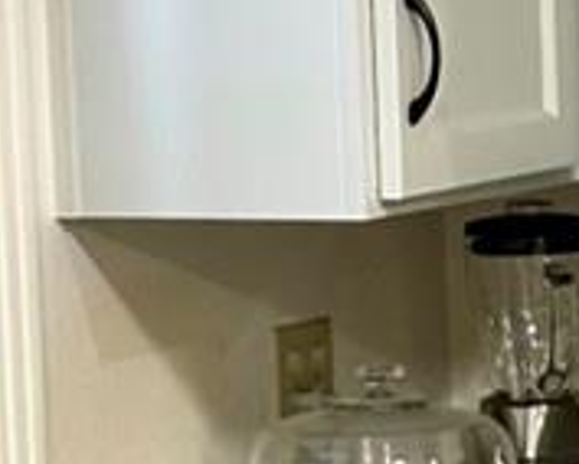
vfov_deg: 7.8
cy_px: 252
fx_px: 3397
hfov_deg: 9.6
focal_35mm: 198
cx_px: 761
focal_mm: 6.86
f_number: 1.78
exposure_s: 1/60
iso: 125
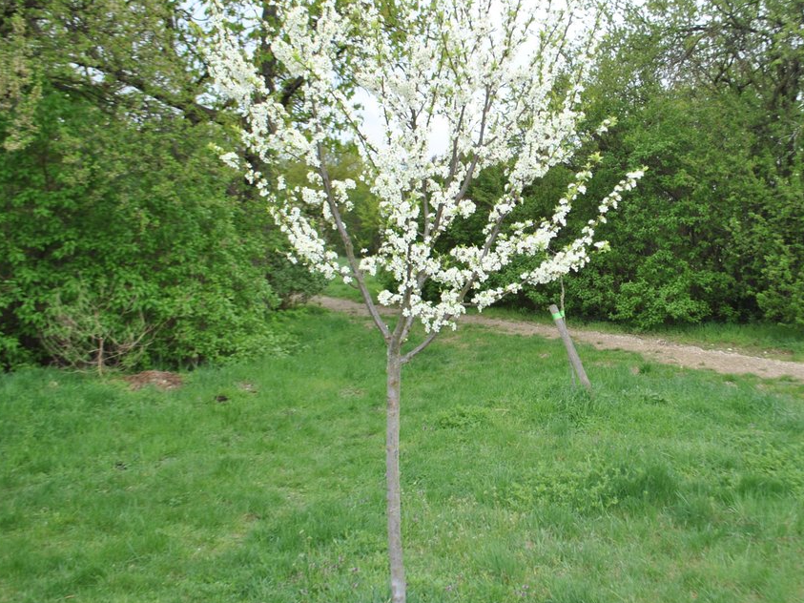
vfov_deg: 38.5
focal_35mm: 37
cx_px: 529
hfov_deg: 49.4
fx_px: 859
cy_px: 249
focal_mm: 18
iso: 100
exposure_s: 1/200
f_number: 4
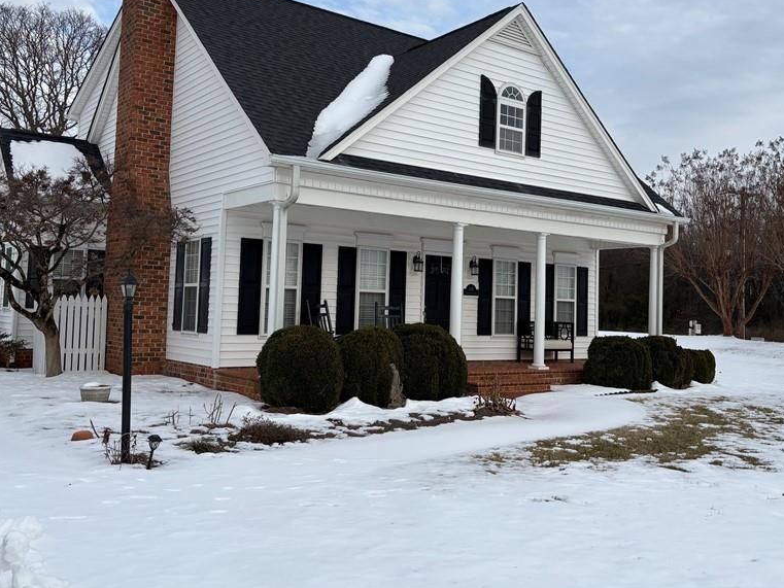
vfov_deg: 40.6
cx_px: 443
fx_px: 793
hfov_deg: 52.5
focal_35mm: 35
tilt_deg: +3.6
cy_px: 252
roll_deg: -1.9
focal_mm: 5.96
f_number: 1.6
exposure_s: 1/2778
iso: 50
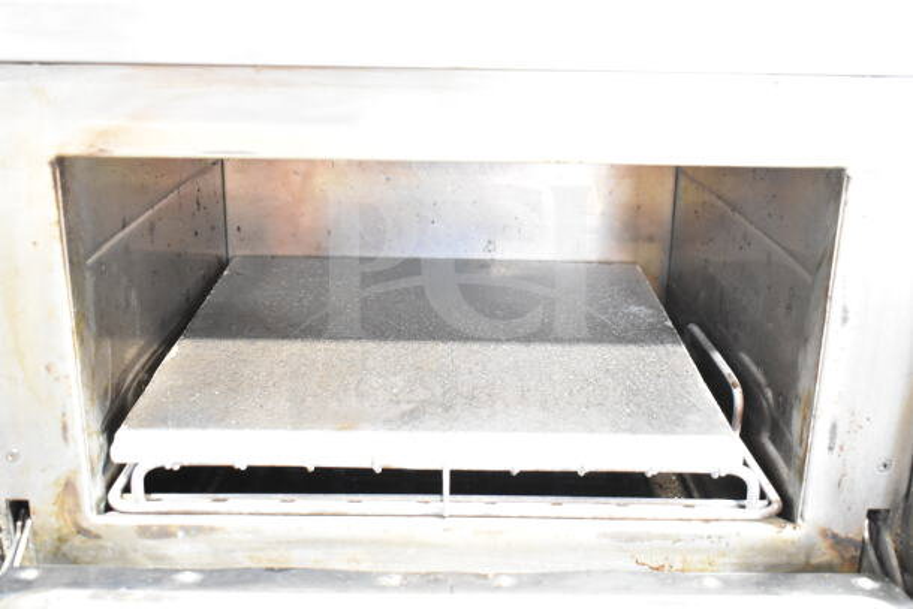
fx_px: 989
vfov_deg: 34.2
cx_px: 456
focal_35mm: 39
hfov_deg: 49.5
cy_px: 304
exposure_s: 1/40
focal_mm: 26
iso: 5000
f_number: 4
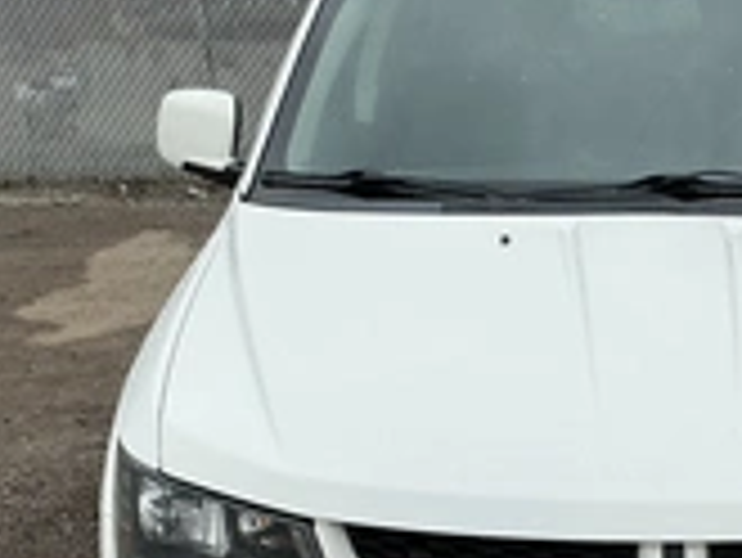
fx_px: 1459
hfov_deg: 28.0
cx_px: 594
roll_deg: -0.1
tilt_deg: -22.2
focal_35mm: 68
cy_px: 580
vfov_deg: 20.8
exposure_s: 1/2058
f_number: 1.8
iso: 25
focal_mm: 3
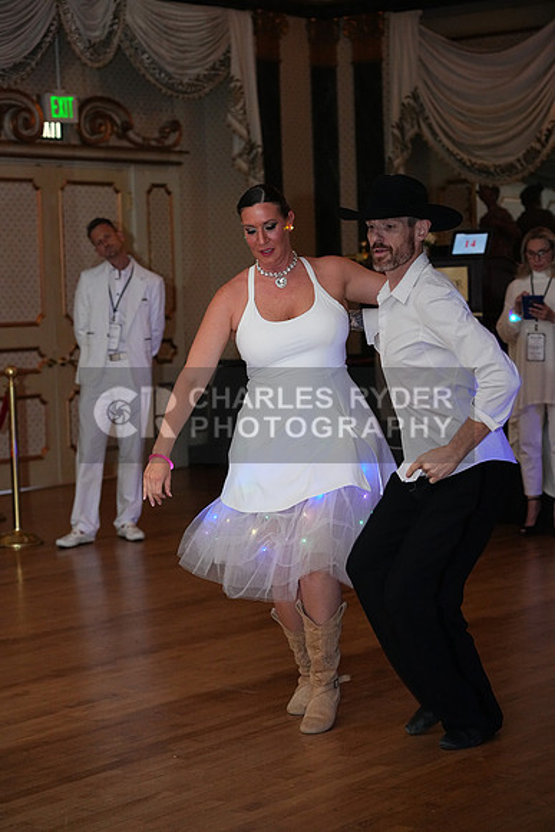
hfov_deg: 17.7
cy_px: 416
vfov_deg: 26.3
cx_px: 278
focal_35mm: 77
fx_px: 1779
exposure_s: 1/200
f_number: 4
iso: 5000
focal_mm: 77
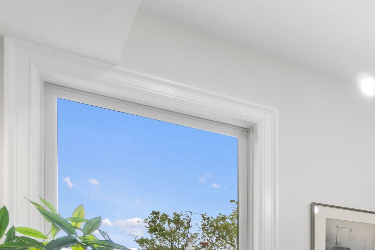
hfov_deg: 29.4
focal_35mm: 44
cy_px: 311
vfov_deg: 26.6
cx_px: 549
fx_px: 458
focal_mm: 10
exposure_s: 1/30
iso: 1000
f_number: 8
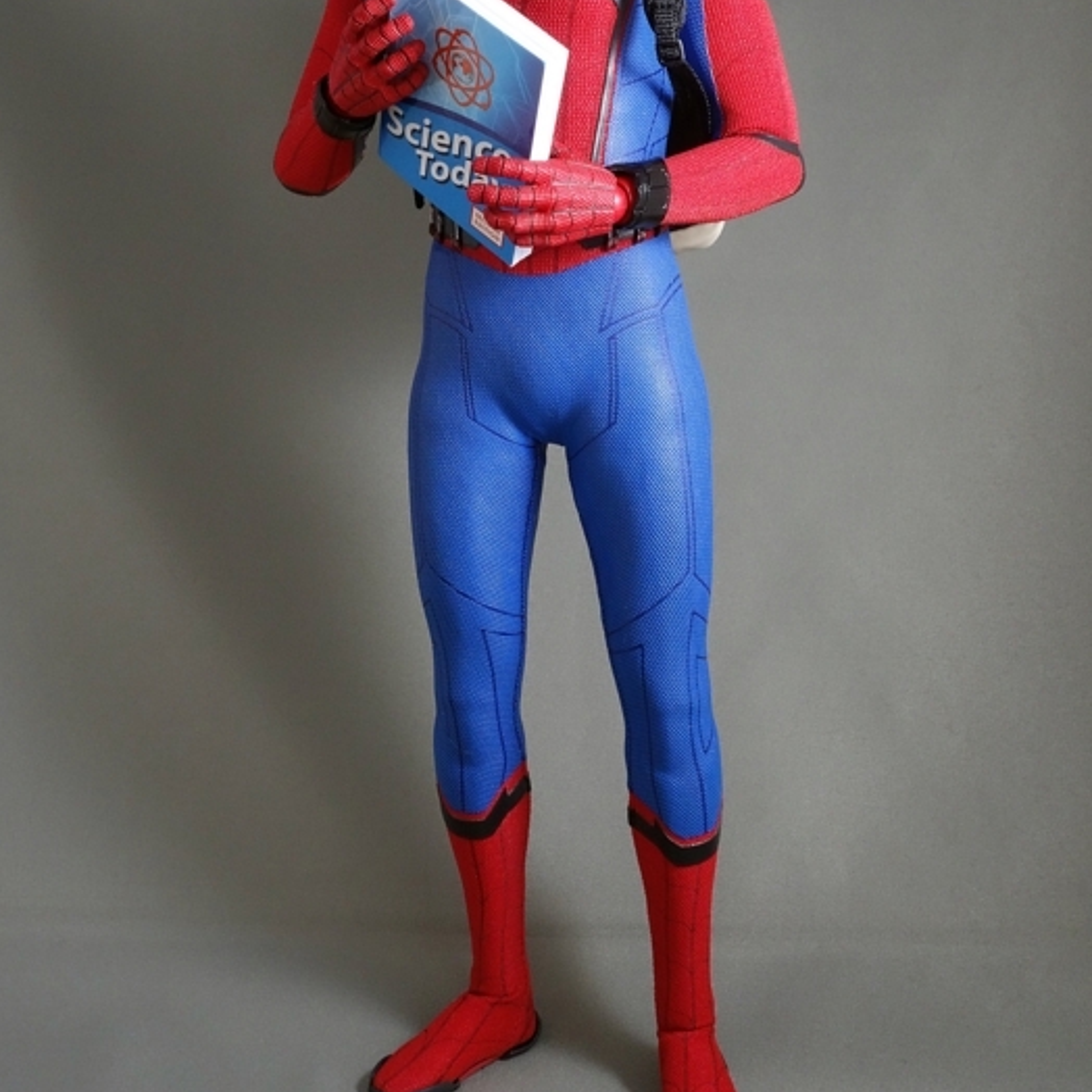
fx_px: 1713
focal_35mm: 48
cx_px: 539
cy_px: 369
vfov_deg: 35.0
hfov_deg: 35.4
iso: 1000
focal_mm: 13.75
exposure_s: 1/5
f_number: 9
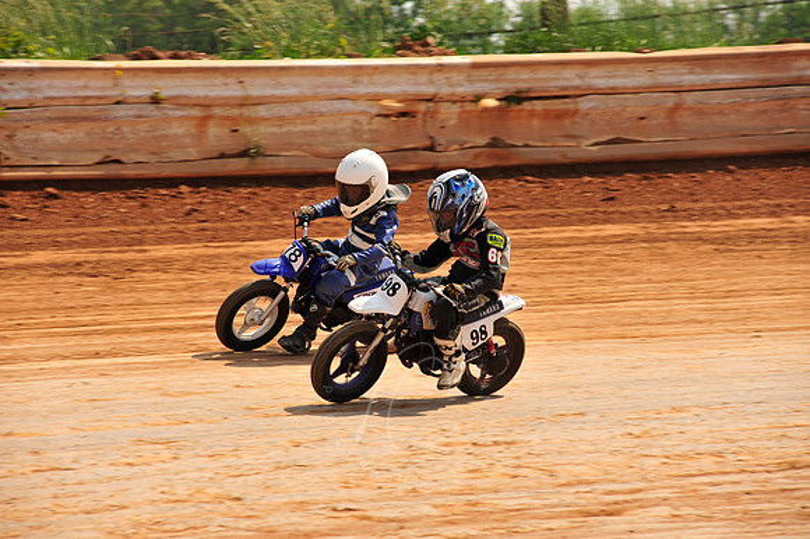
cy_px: 270
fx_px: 4497
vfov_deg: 6.9
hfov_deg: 10.3
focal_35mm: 200
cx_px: 405
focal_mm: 200
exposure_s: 1/400
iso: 200
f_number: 9
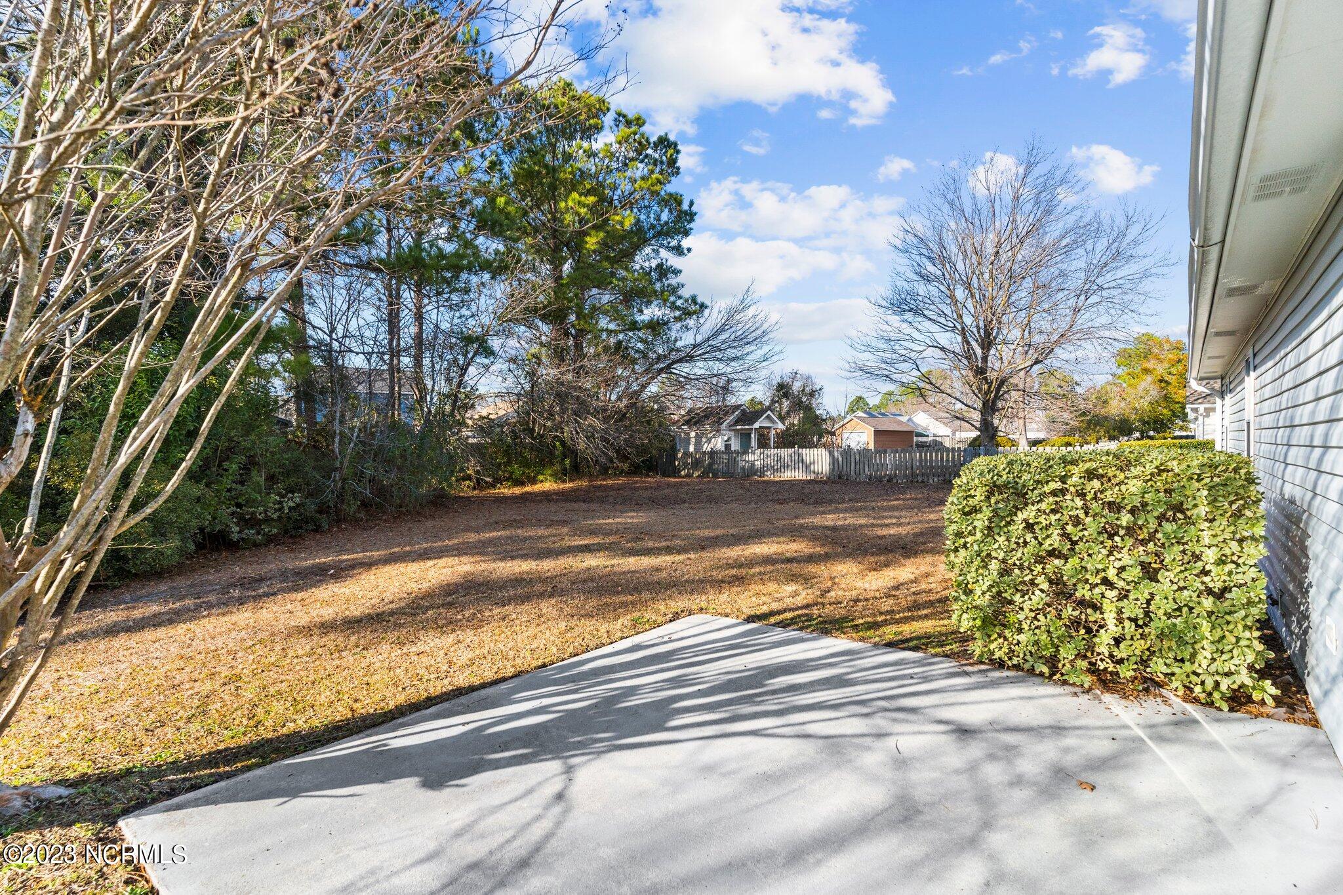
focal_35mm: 17
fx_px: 634
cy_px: 448
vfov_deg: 70.4
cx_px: 672
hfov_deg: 93.3
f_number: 5
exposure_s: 1/3200
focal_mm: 17
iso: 640
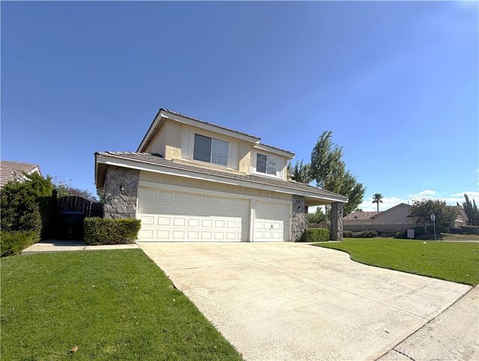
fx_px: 194
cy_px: 180
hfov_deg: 102.0
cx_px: 240
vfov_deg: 85.8
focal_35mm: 14
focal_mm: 2.22
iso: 20
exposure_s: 1/1189
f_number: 2.2
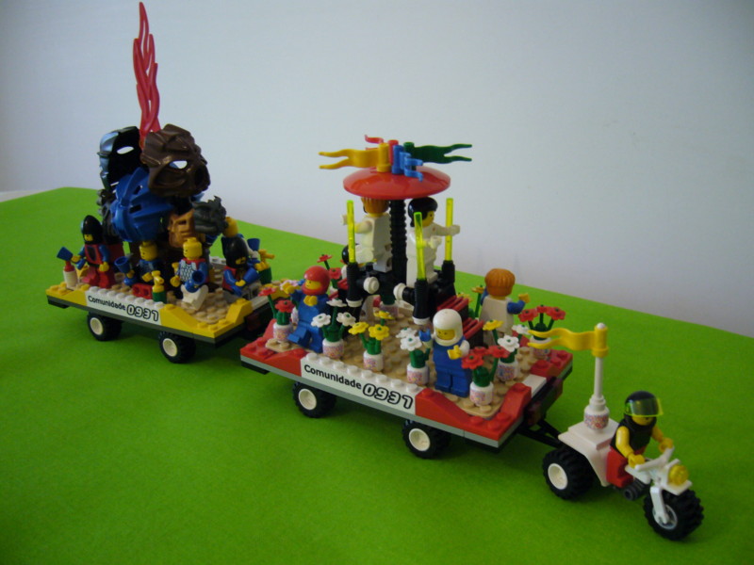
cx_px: 377
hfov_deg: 52.6
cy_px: 282
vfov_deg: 40.7
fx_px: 762
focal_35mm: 35
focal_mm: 5.8
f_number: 2.8
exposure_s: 1/15
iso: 200
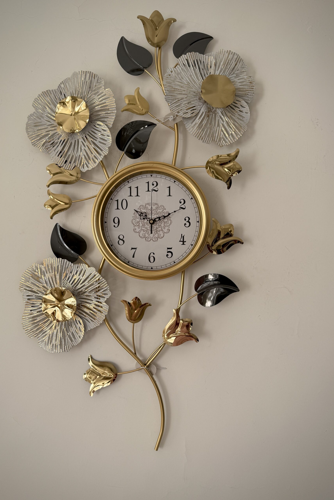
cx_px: 156
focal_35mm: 25
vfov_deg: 71.5
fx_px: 348
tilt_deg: +2.2
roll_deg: -0.7
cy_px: 250
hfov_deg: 51.2
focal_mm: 6.76
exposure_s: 1/426
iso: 80
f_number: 1.78
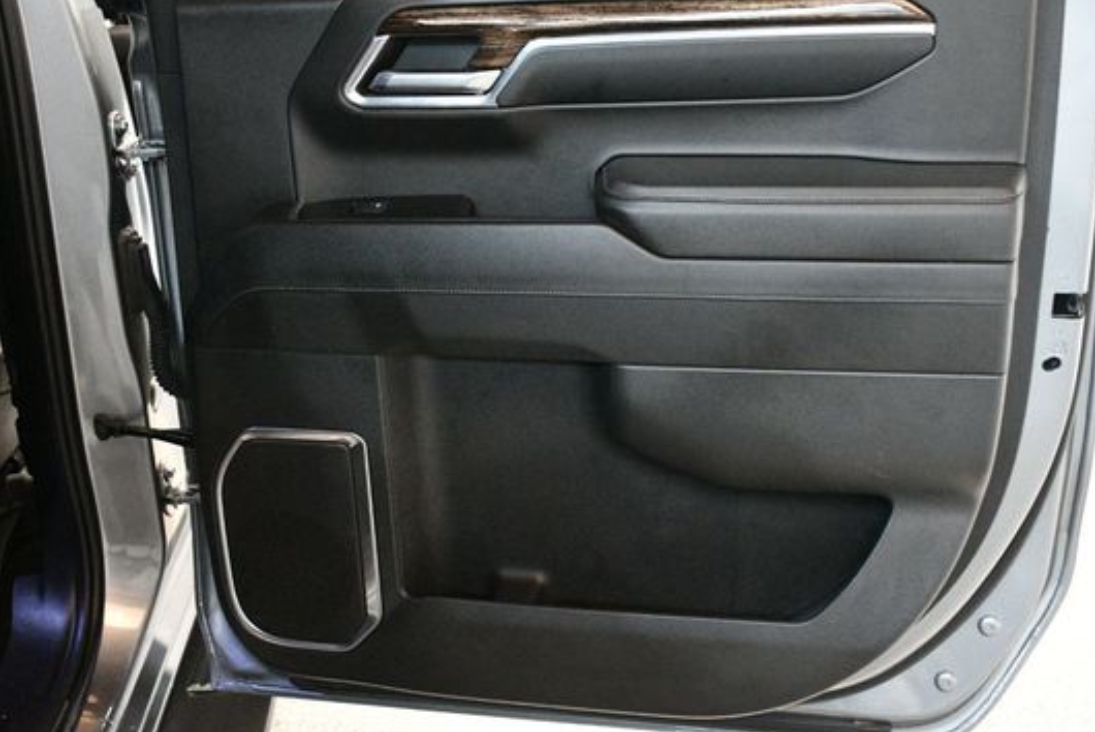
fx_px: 1248
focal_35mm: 41
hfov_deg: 47.4
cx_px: 560
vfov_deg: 32.6
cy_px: 321
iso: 6400
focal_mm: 23
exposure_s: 1/60
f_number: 3.8
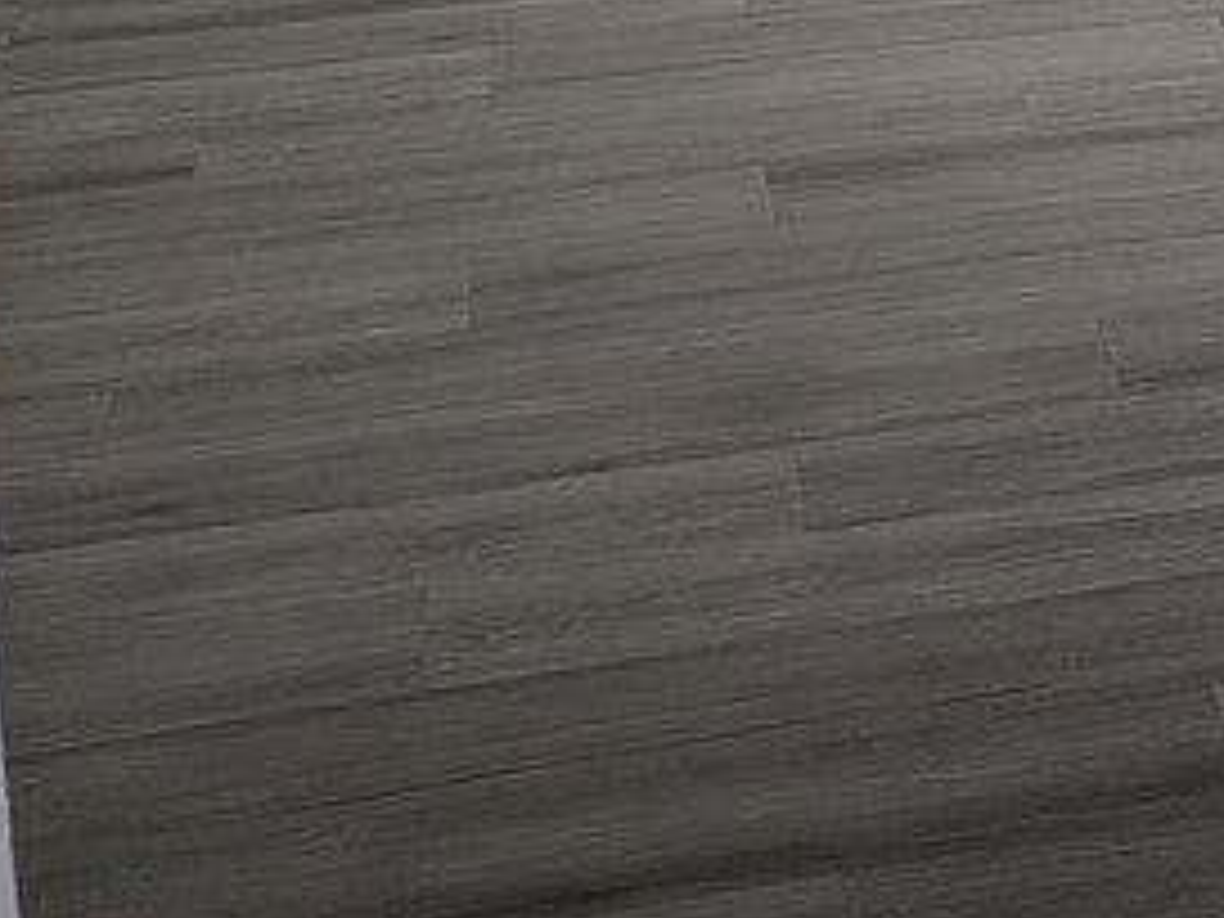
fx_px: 3324
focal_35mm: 94
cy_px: -580
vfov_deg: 14.4
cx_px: 1526
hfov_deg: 19.5
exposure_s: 1/416
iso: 46
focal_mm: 5.43
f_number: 1.89
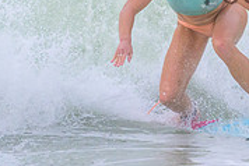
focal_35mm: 2049
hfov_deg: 1.0
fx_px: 14183
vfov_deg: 0.7
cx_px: 343
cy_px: -29
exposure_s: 1/2000
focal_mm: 630
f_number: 11
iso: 2200
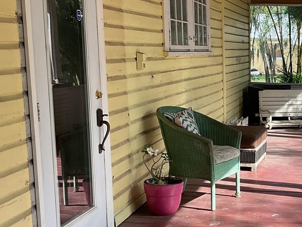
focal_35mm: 66
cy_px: 153
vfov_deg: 22.1
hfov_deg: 27.9
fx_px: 576
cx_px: 290
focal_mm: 3
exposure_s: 1/200
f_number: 1.8
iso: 16
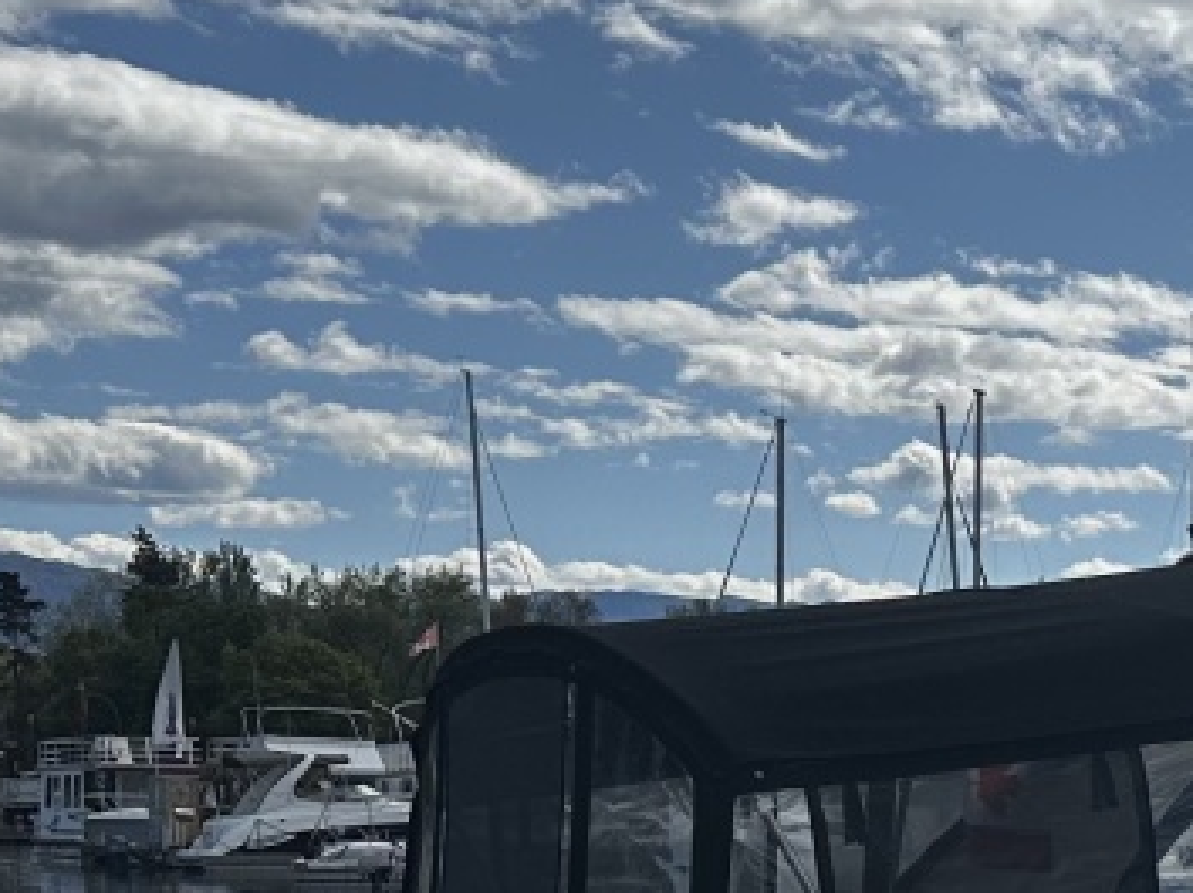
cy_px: 998
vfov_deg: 14.7
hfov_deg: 19.0
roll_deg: -0.1
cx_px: 1423
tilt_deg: -3.6
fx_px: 3374
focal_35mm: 98
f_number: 1.78
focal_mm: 6.86
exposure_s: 1/9709
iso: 80
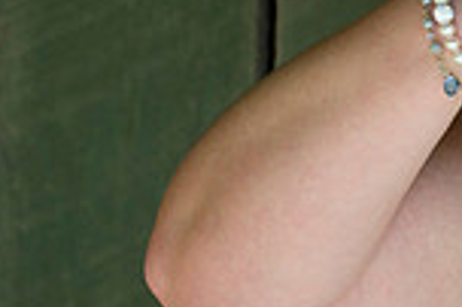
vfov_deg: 3.5
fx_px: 4987
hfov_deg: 5.2
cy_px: 131
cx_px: 815
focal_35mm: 389
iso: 200
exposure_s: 1/160
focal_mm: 102
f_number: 3.5
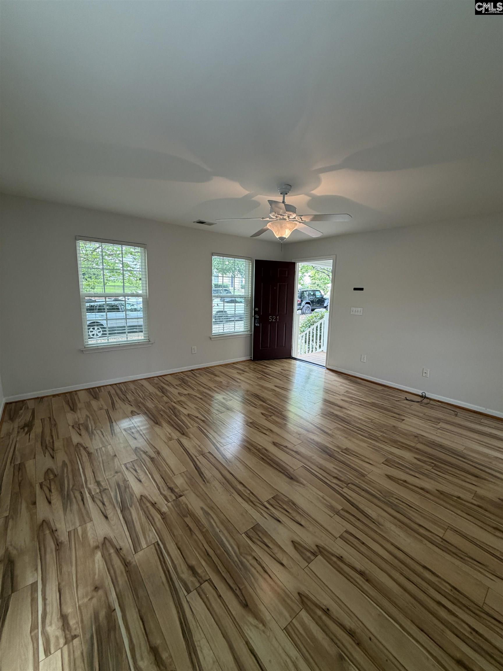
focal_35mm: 14
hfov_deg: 85.7
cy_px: 336
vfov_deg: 102.1
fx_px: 271
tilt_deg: -9.1
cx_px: 252
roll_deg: -2.1
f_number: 2.2
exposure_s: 1/60
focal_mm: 2.22
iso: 200
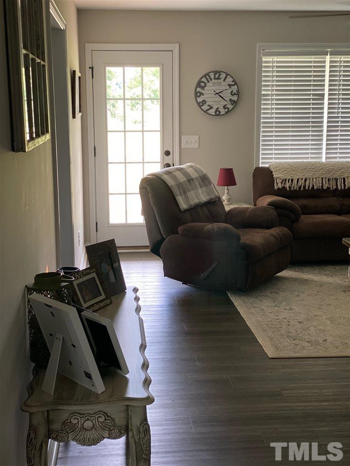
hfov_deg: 28.0
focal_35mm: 52
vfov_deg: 36.8
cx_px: 175
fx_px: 701
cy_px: 233
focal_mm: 6
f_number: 2
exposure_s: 1/40
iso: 125
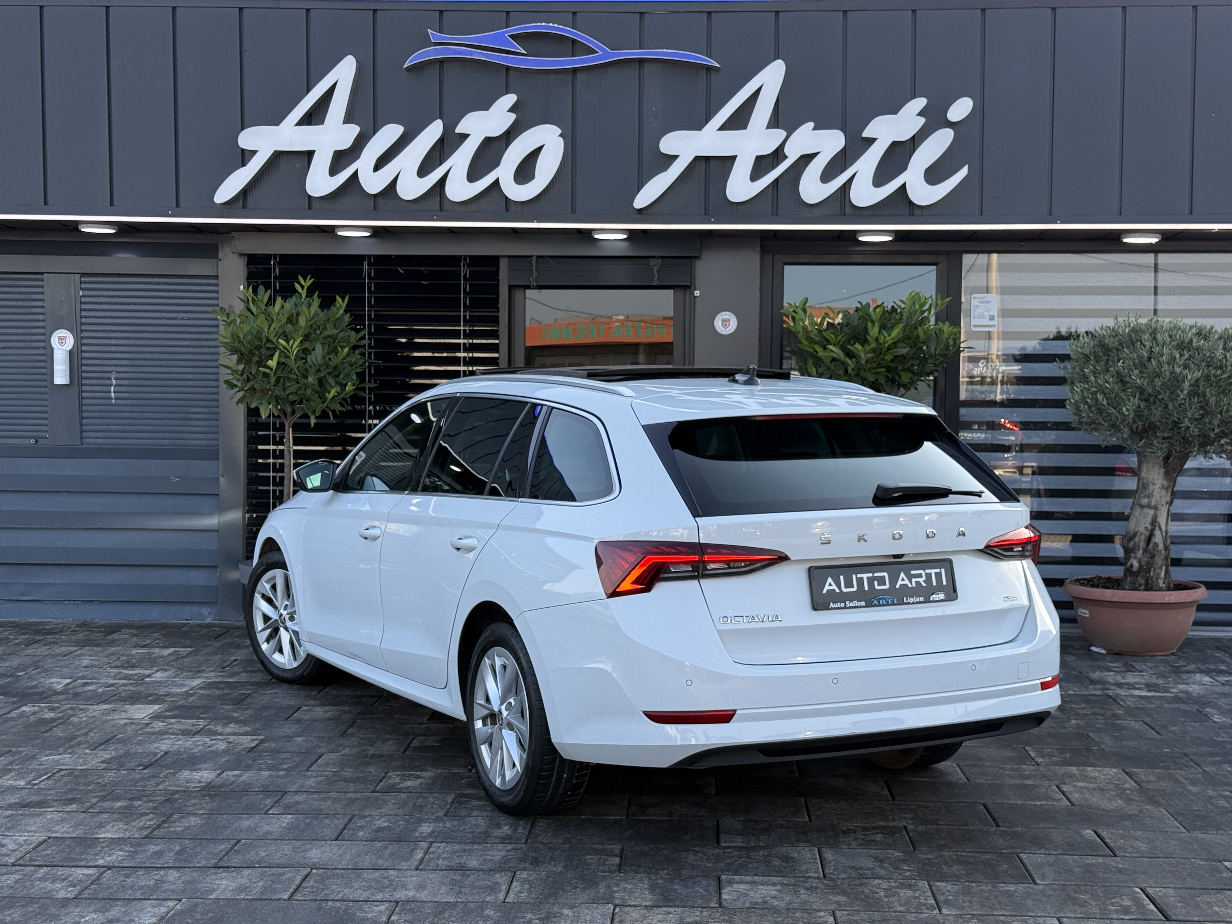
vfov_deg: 30.3
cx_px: 616
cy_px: 462
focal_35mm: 48
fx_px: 1708
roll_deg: -0.8
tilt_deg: -1.6
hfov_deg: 39.7
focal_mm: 6.76
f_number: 1.78
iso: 80
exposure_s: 1/962
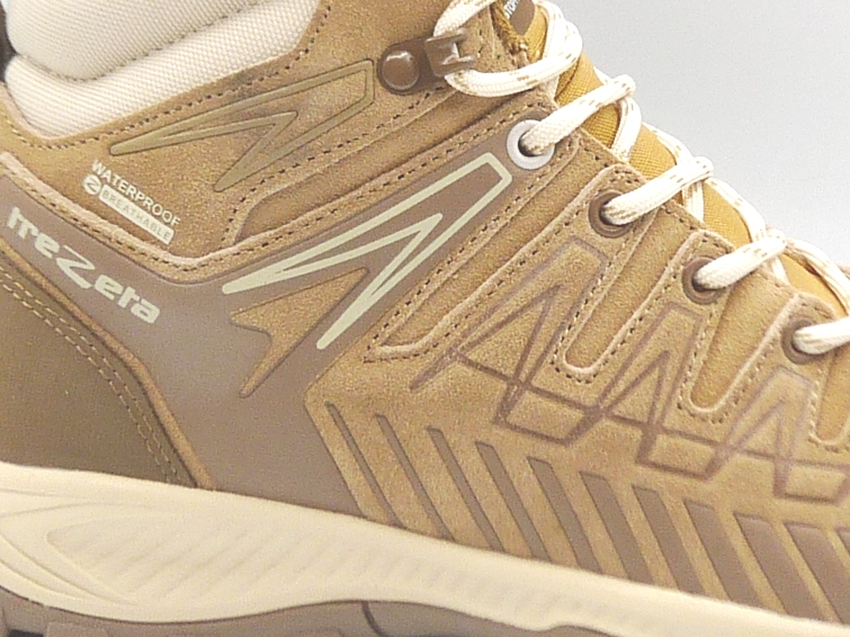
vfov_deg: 13.9
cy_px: 205
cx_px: 524
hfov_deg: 18.5
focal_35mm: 106
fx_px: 2602
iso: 100
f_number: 4
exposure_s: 1/200
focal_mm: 5
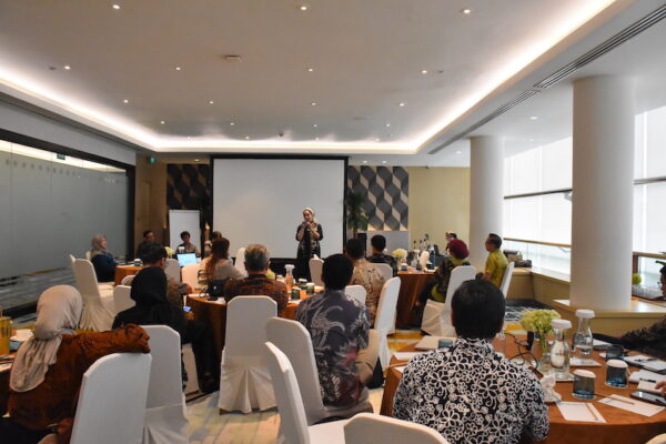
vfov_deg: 47.9
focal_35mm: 27
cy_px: 222
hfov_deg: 67.4
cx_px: 333
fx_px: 499
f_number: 6.3
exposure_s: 1/100
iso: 6400
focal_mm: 18
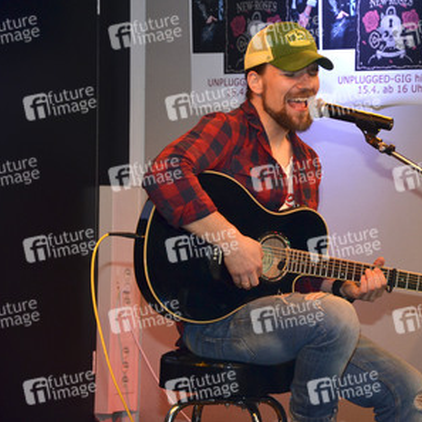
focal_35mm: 204
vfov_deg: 8.6
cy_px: 210
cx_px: 308
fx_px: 2809
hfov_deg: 8.6
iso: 800
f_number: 5.6
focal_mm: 105
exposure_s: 1/200
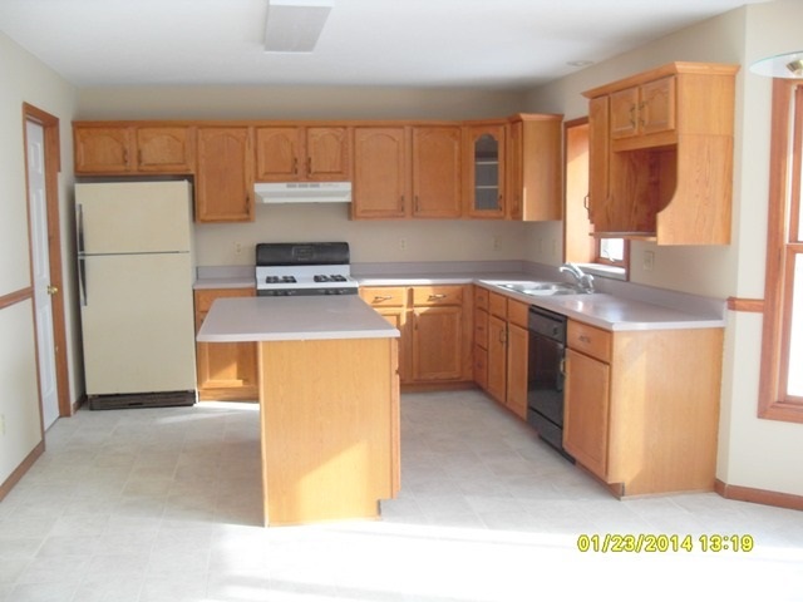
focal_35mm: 34
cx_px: 402
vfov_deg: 41.8
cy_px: 301
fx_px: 789
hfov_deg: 54.0
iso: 80
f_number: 2.8
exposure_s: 1/90
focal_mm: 6.3
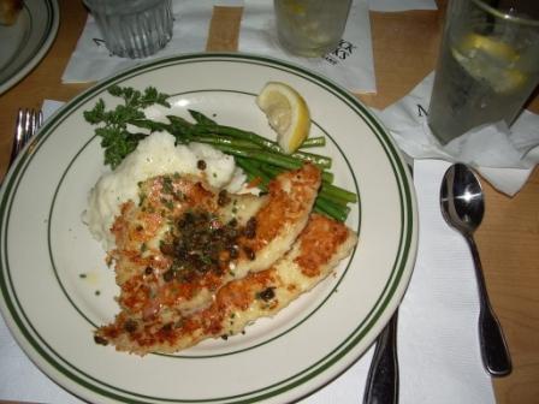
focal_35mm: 35
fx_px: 545
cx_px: 270
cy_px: 202
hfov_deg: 52.6
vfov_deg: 40.7
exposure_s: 1/40
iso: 50
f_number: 4.3
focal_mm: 5.8
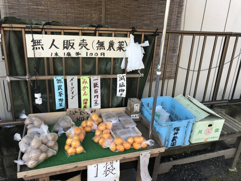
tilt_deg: -18.8
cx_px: 120
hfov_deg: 63.4
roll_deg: -2.9
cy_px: 90
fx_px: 195
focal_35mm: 28
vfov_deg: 49.7
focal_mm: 3.99
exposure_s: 1/120
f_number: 1.8
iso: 25
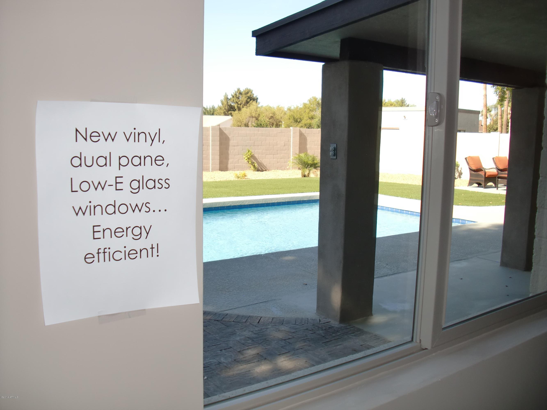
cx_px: 274
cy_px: 205
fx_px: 569
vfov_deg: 39.7
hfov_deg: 51.4
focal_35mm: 36
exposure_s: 1/320
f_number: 2.8
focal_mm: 6.3
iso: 64
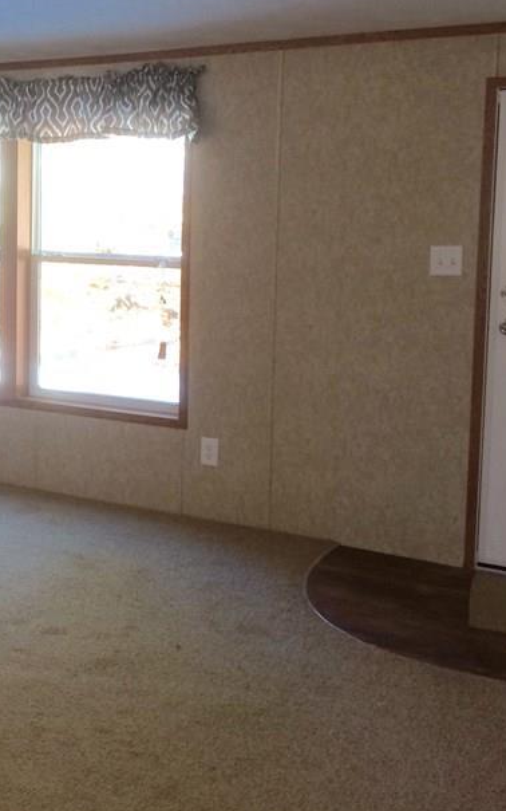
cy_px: 310
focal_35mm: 52
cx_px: -33
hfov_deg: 23.5
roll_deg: +1.5
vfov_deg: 38.6
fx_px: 1148
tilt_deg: -7.5
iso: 50
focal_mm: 4.15
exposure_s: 1/30
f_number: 2.2
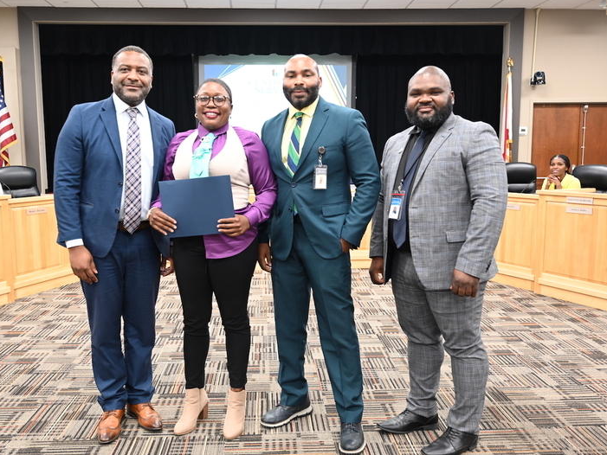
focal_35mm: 34
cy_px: 227
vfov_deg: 41.8
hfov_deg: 53.9
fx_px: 596
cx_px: 287
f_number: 4
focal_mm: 31
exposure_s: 1/40
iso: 1600
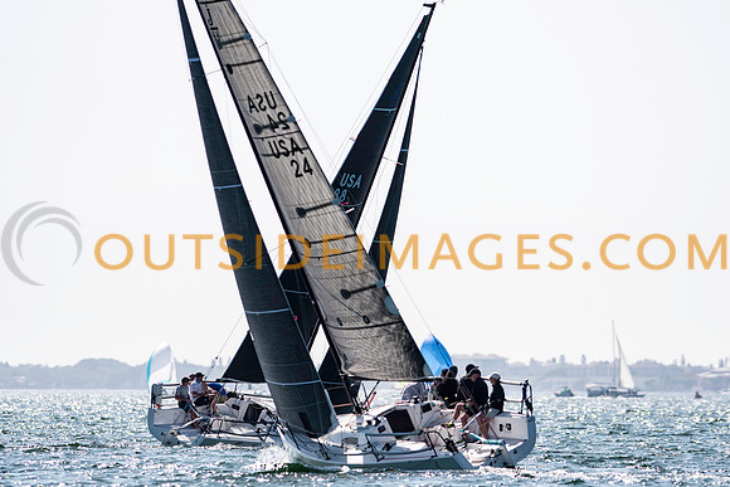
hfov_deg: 4.4
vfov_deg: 2.9
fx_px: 9571
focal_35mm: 472
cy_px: 244
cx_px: 365
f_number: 5
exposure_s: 1/4000
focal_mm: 300
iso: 200
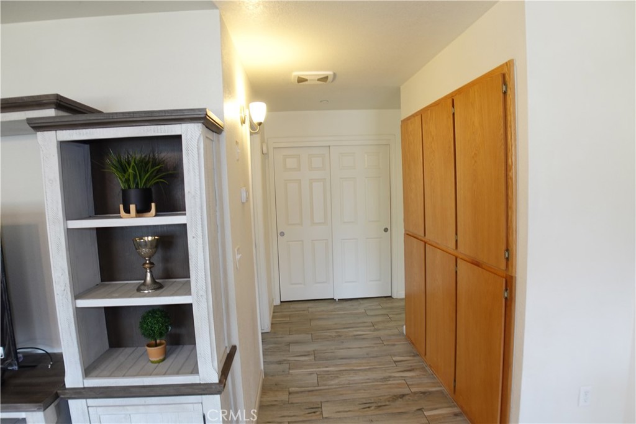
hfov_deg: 73.7
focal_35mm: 24
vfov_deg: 53.1
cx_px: 318
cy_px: 212
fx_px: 424
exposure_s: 1/30
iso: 160
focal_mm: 9.4
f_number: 1.8
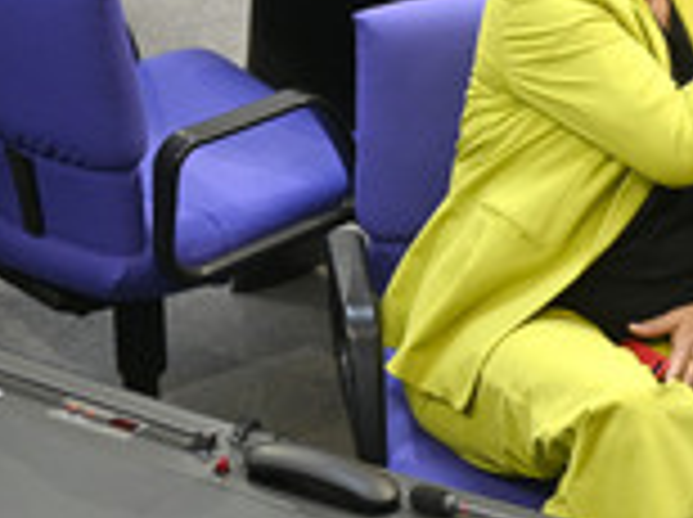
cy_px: 50
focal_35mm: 352
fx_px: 7036
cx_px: 1001
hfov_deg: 5.6
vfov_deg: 4.2
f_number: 5
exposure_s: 1/400
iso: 5000
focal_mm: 125
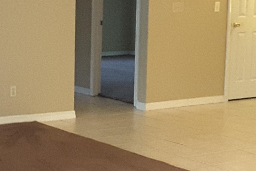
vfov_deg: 12.7
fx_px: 768
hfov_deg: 18.4
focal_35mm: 108
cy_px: 74
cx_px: -10
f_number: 1.9
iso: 250
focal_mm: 2.9
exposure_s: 1/15
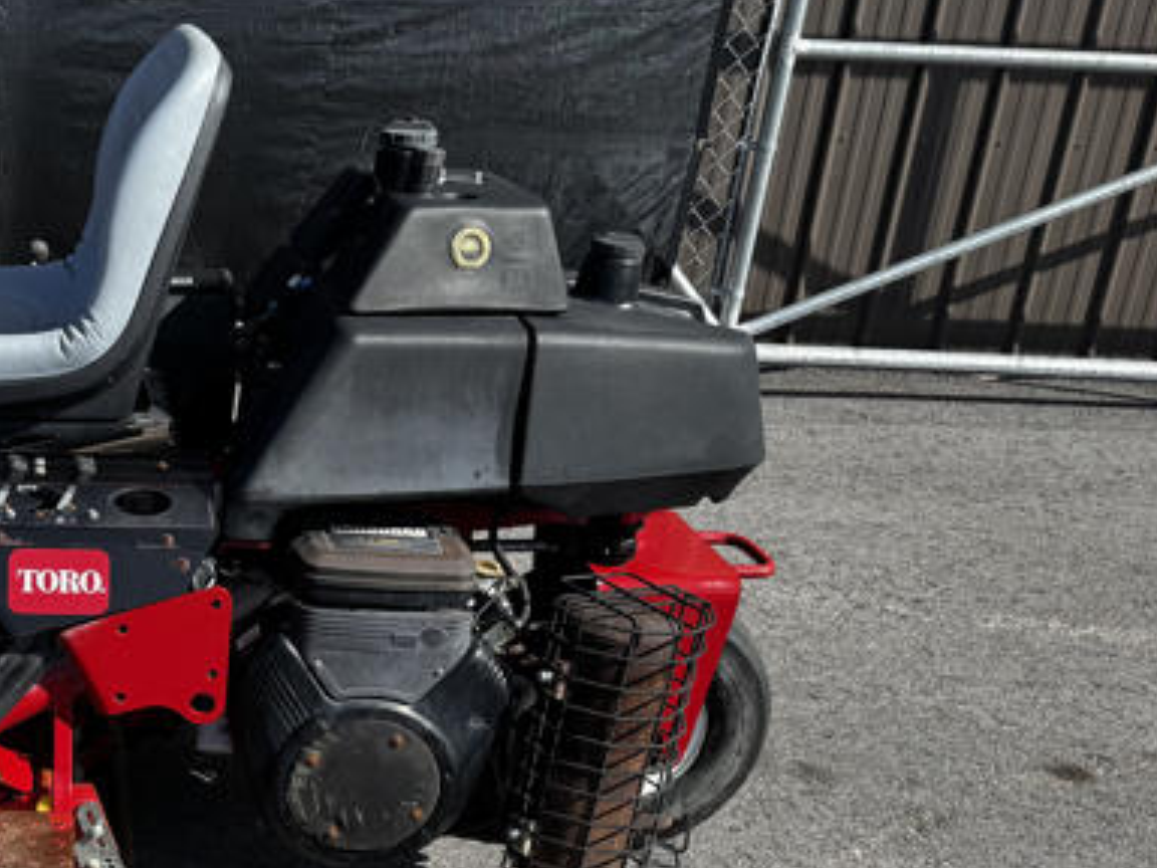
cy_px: 645
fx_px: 1671
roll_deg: -2.1
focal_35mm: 50
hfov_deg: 34.6
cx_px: -12
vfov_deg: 28.7
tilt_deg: -24.1
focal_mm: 6.76
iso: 80
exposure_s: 1/2174
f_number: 1.78
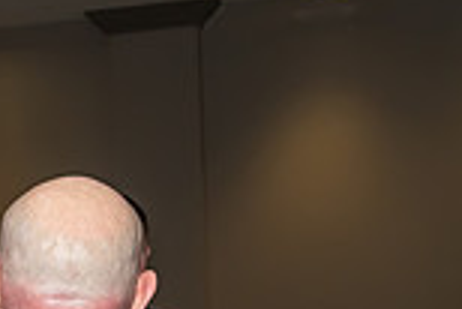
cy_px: 560
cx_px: -240
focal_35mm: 155
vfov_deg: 8.5
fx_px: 1991
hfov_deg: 12.5
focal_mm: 24
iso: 400
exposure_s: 1/250
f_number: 6.3
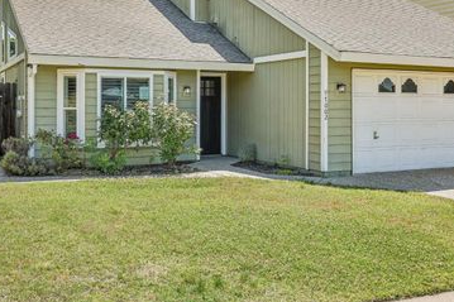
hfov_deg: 42.4
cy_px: 106
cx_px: 283
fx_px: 580
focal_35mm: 46
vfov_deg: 29.1
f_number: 8
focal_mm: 33
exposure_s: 1/250
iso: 400
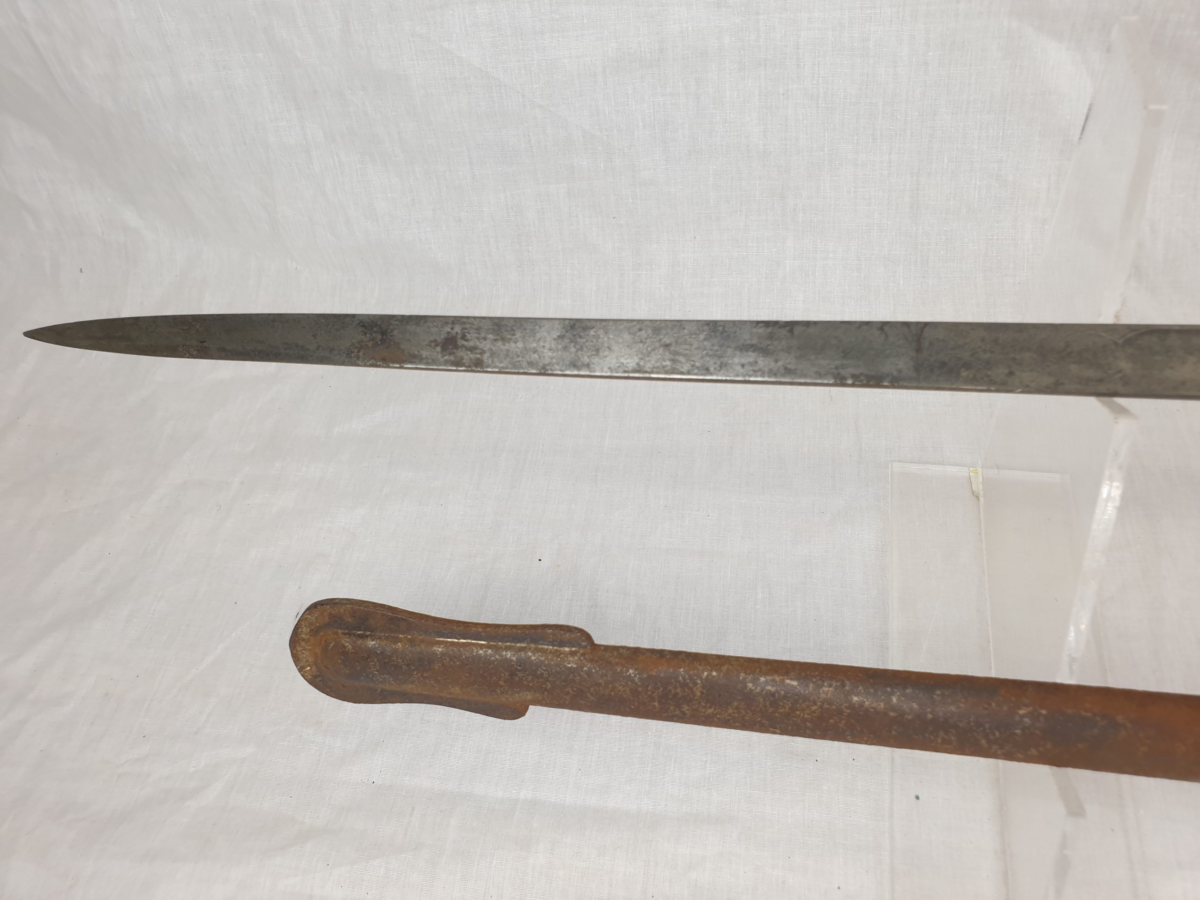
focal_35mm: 26
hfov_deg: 67.3
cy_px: 450
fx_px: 901
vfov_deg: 53.1
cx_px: 600
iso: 100
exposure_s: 1/100
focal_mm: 4.3
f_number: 2.4
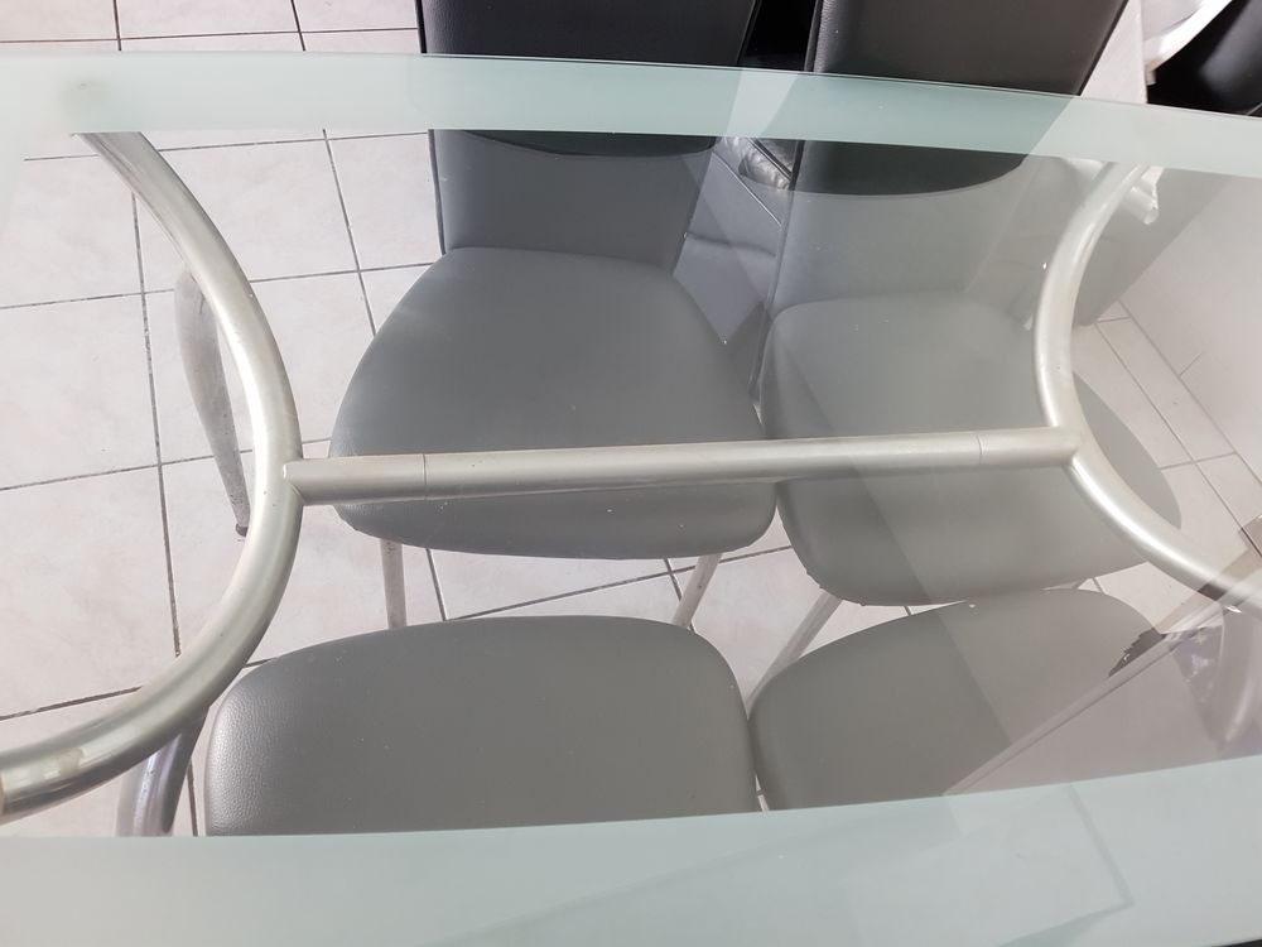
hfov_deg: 67.3
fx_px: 948
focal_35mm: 26
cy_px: 474
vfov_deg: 53.1
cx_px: 631
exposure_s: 1/15
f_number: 1.7
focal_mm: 4.2
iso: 200
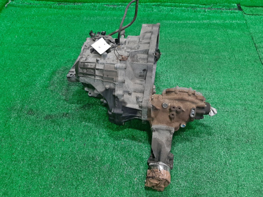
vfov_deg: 45.3
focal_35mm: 31
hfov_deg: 58.3
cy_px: 86
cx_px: 130
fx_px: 236
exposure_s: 1/50
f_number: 1.7
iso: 100
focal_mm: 3.93
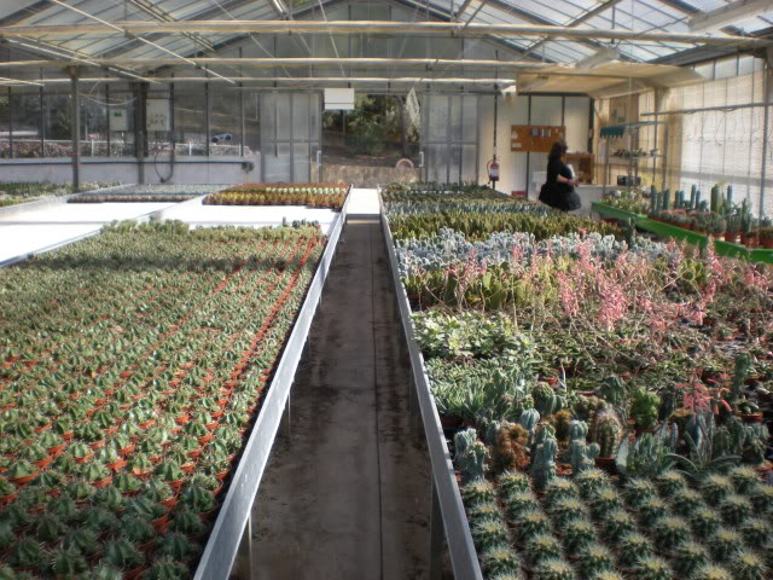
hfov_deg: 49.0
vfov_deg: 37.7
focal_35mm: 38
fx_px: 849
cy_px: 290
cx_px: 386
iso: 64
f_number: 4.6
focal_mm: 6.3
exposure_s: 1/160
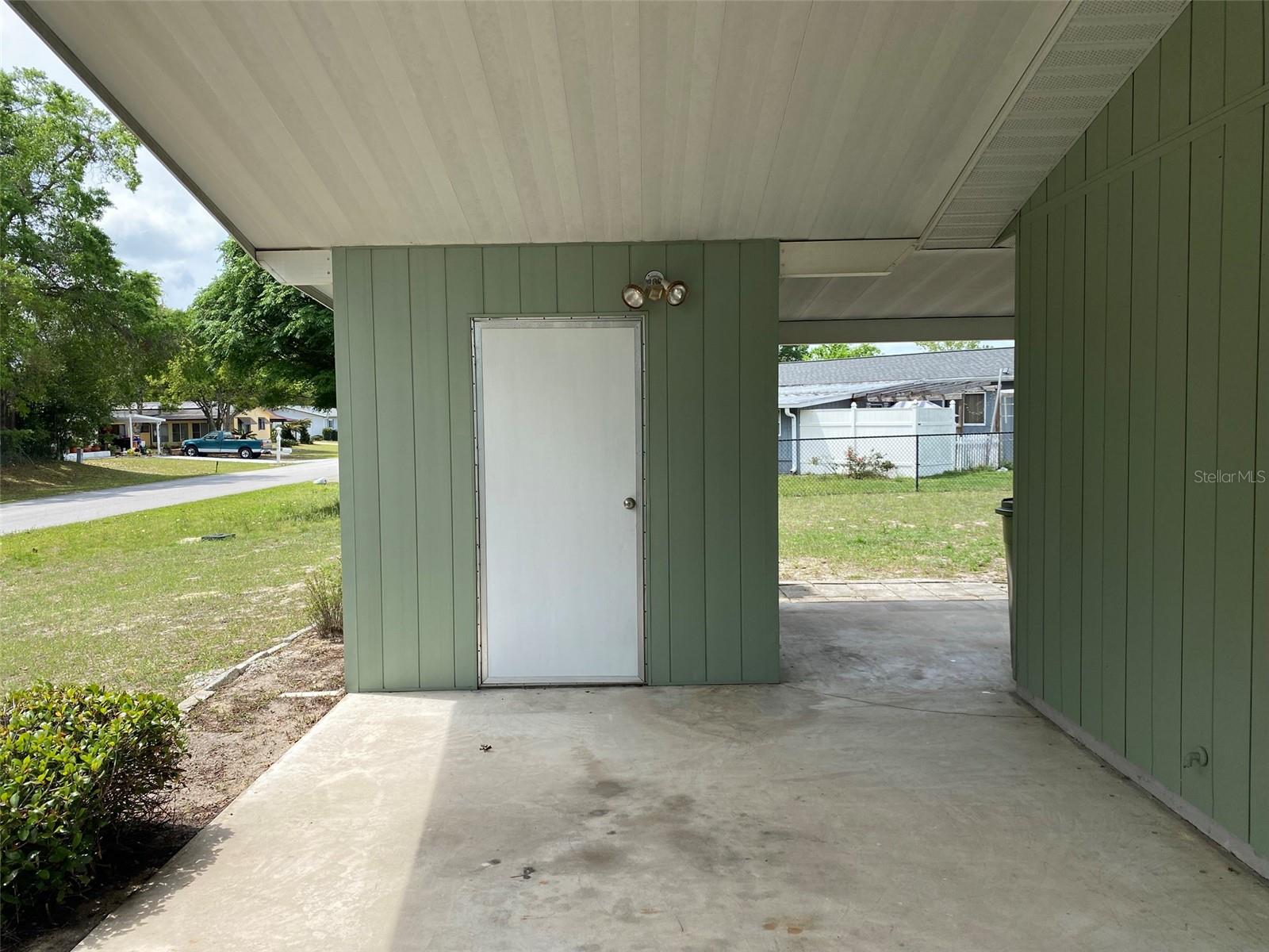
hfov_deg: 67.3
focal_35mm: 26
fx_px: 953
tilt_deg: -4.2
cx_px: 634
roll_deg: +0.8
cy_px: 476
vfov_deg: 53.1
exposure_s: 1/1585
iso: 32
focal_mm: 4.25
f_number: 1.8
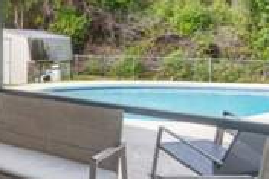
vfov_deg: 31.3
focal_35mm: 41
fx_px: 306
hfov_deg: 38.7
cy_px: 23
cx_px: -31
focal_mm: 10
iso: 320
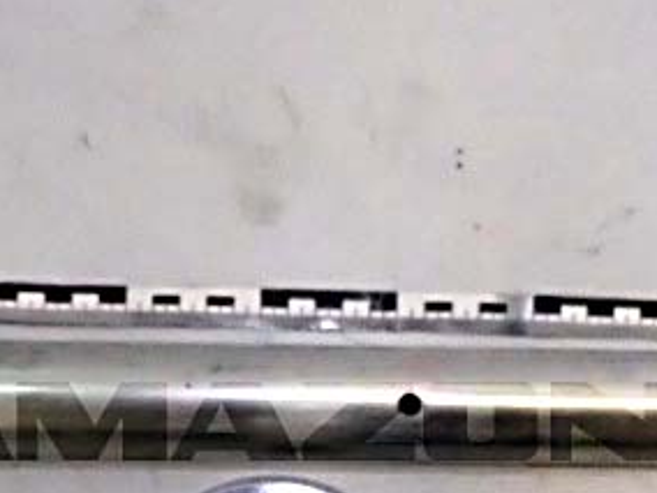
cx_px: 328
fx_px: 1196
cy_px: 474
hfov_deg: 30.7
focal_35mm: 63
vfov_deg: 22.5
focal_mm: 5
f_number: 11
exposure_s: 1/100
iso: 6400
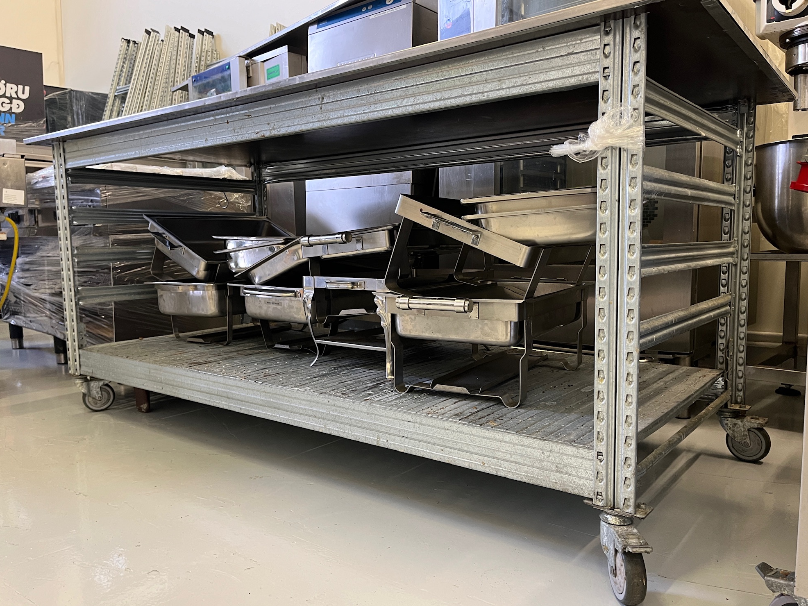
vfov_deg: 51.4
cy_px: 301
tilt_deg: -4.8
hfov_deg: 65.3
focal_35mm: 27
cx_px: 404
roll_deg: +0.6
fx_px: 630
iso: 250
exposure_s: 1/50
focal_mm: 5.1
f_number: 1.6
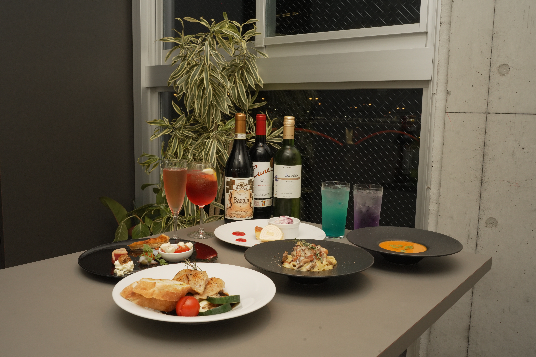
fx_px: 476
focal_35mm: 32
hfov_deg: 58.7
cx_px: 268
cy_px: 178
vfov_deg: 41.1
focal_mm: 32
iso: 1600
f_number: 16
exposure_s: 1/160
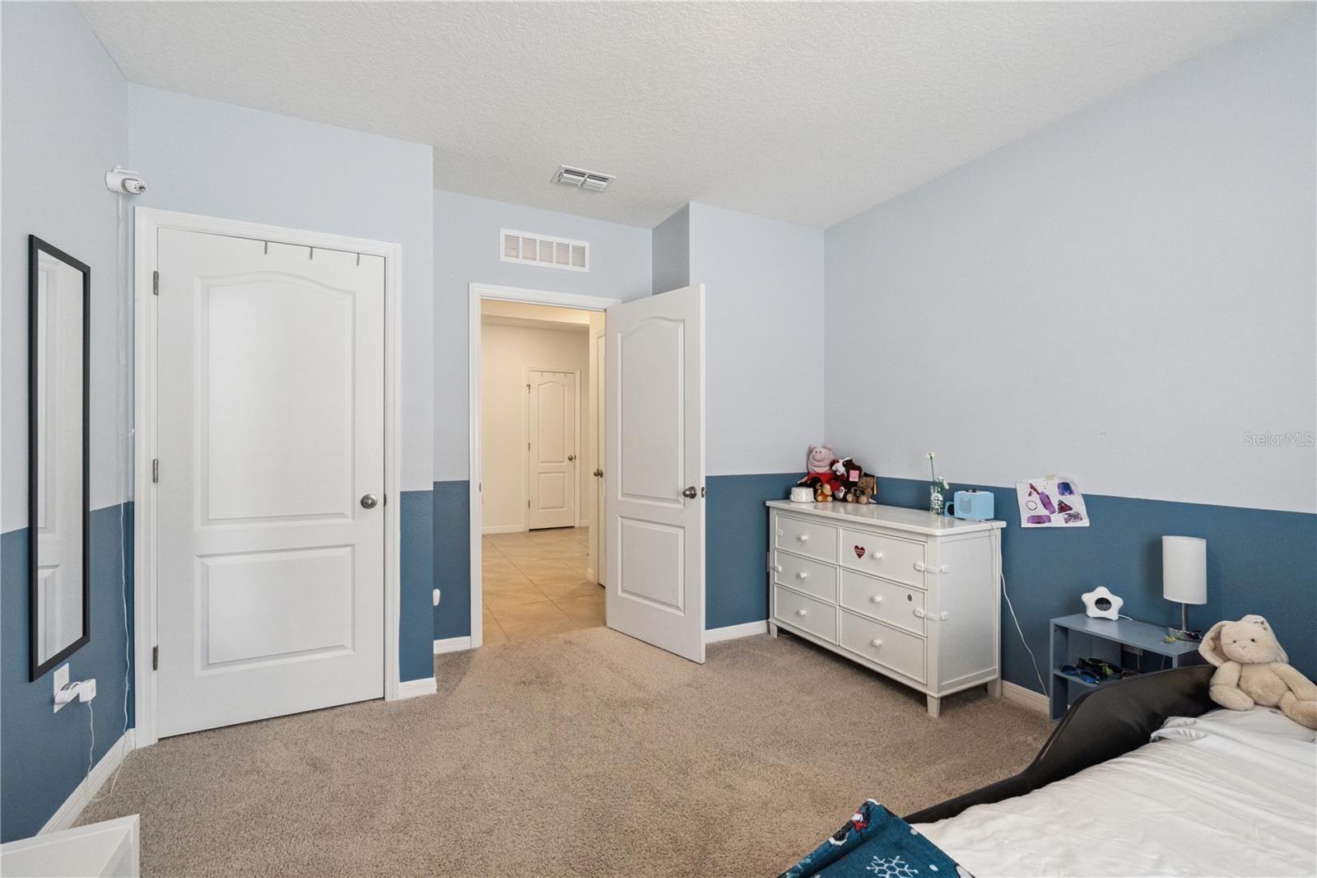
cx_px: 658
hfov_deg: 100.4
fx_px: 549
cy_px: 439
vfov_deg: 77.3
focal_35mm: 15
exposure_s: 1/60
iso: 1600
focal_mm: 10
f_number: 11
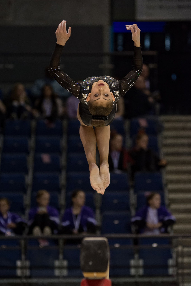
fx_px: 1671
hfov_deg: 6.5
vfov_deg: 9.8
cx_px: 96
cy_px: 143
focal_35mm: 210
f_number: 2.8
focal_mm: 140
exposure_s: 1/1250
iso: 1600
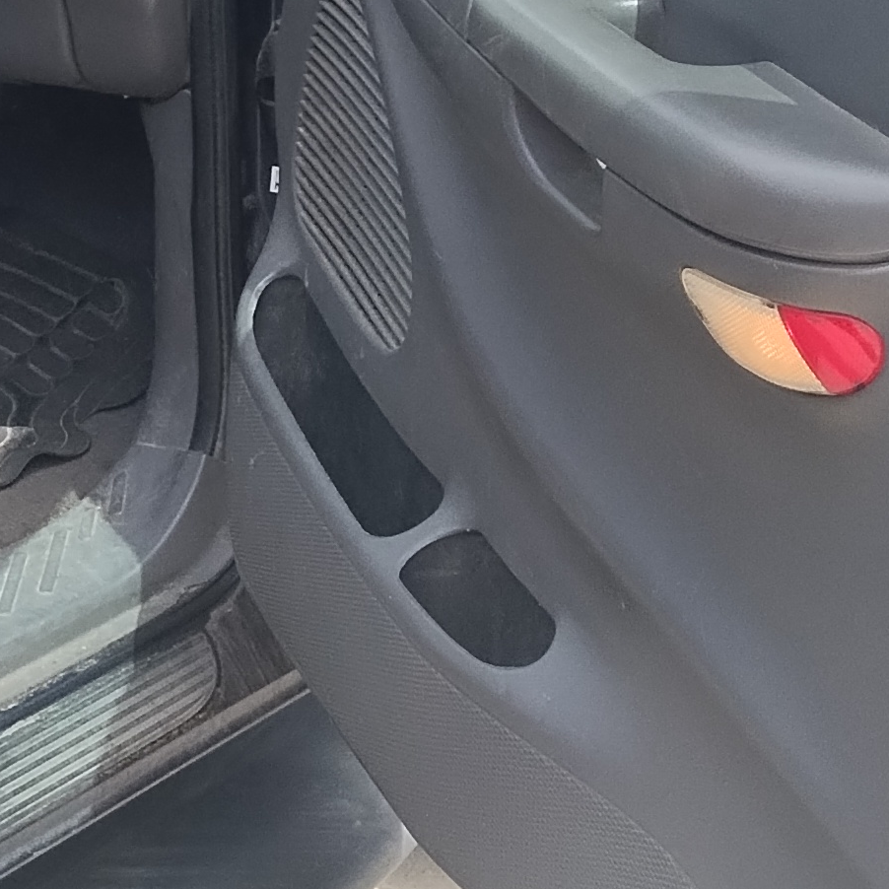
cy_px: -117
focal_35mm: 98
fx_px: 2847
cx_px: 34
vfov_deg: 17.1
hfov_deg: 17.4
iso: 100
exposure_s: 1/2214
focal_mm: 4.71
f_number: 1.7
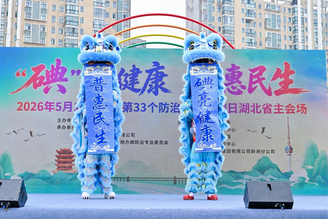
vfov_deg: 28.1
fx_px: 437
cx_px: 164
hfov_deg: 41.1
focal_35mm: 48
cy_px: 110
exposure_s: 1/125
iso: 64
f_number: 5.6
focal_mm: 48
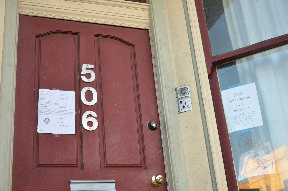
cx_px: 144
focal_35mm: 51
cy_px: 96
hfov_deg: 39.0
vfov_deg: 26.4
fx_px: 407
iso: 400
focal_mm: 34
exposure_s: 1/100
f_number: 5
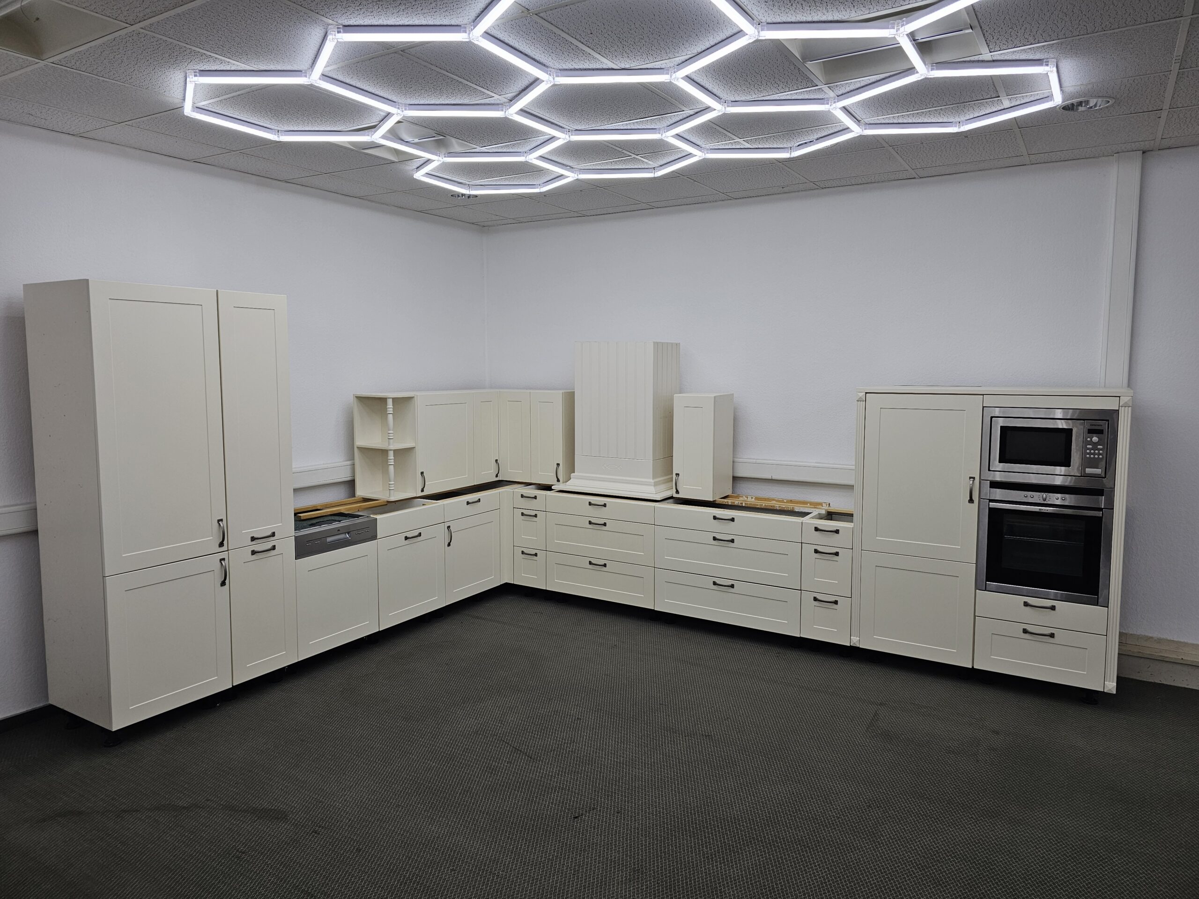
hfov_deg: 73.9
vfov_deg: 58.9
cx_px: 600
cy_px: 450
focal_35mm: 23
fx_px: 797
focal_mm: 6.3
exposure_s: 1/180
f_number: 1.7
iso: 50
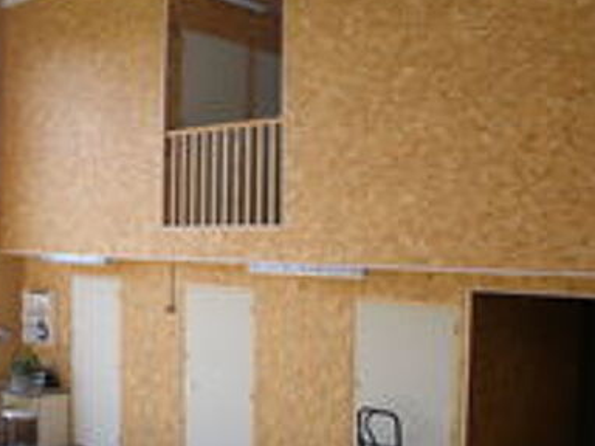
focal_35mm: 45
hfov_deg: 42.0
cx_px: 324
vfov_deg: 32.1
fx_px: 773
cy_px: 257
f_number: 3.5
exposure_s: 1/100
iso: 80
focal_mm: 6.3
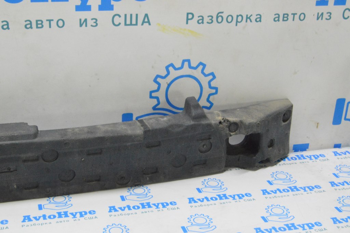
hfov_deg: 35.1
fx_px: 554
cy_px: 116
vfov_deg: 23.7
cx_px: 175
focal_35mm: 57
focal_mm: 38
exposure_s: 1/15
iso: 6400
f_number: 20
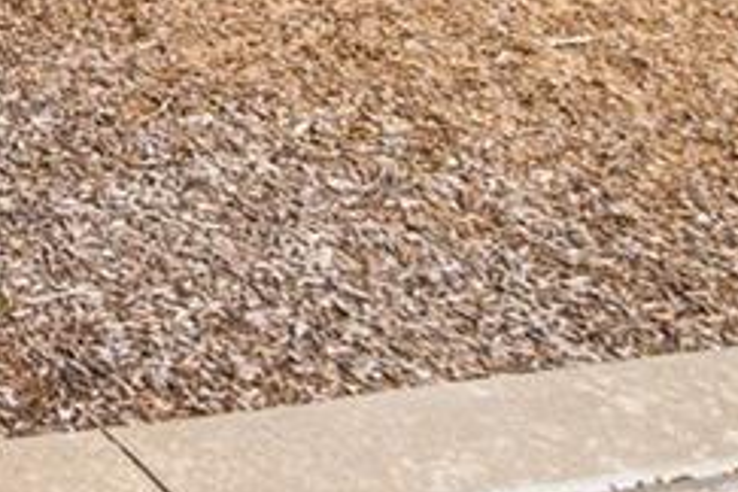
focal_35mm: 95
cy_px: -797
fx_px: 1953
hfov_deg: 16.1
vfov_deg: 11.2
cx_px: -784
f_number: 8
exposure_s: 1/60
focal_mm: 14.5
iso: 250
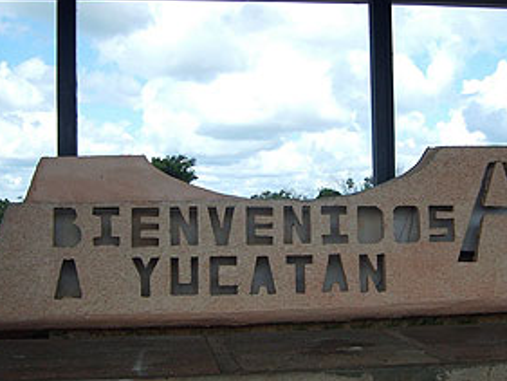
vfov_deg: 26.1
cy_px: 197
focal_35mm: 56
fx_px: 821
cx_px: 280
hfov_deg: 34.3
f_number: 7.1
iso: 50
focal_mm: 5.8
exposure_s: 1/180
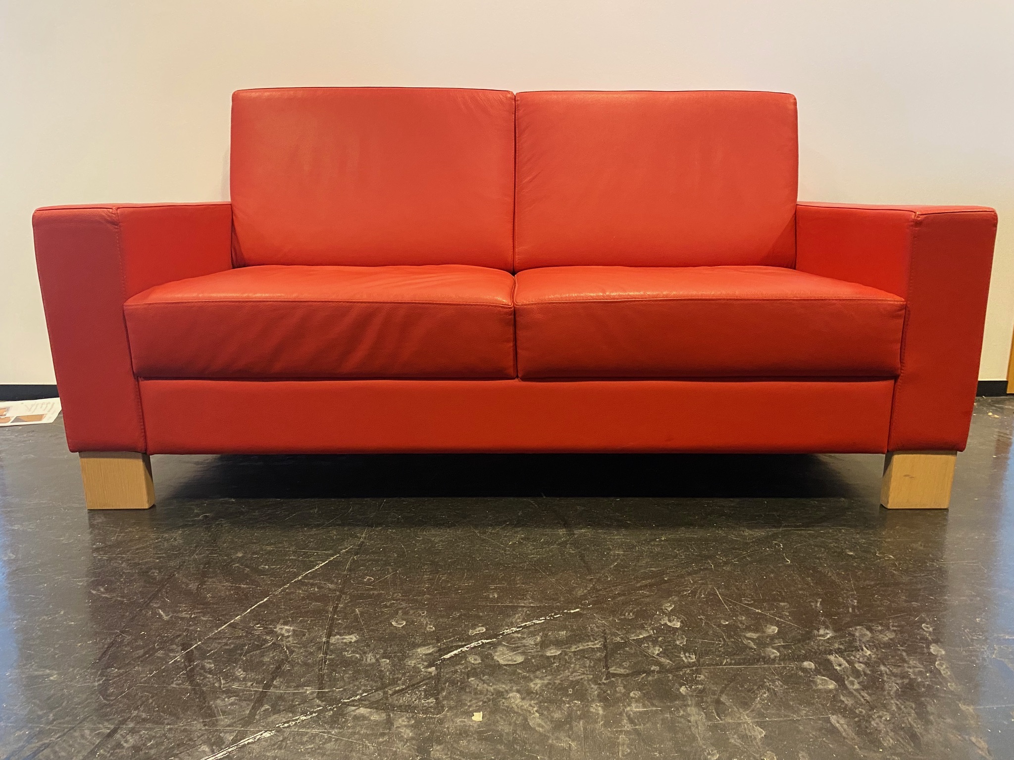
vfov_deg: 53.1
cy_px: 380
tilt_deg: -14.5
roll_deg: +0.9
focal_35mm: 26
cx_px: 507
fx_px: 762
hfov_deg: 67.3
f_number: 1.8
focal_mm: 4.25
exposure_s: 1/50
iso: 400
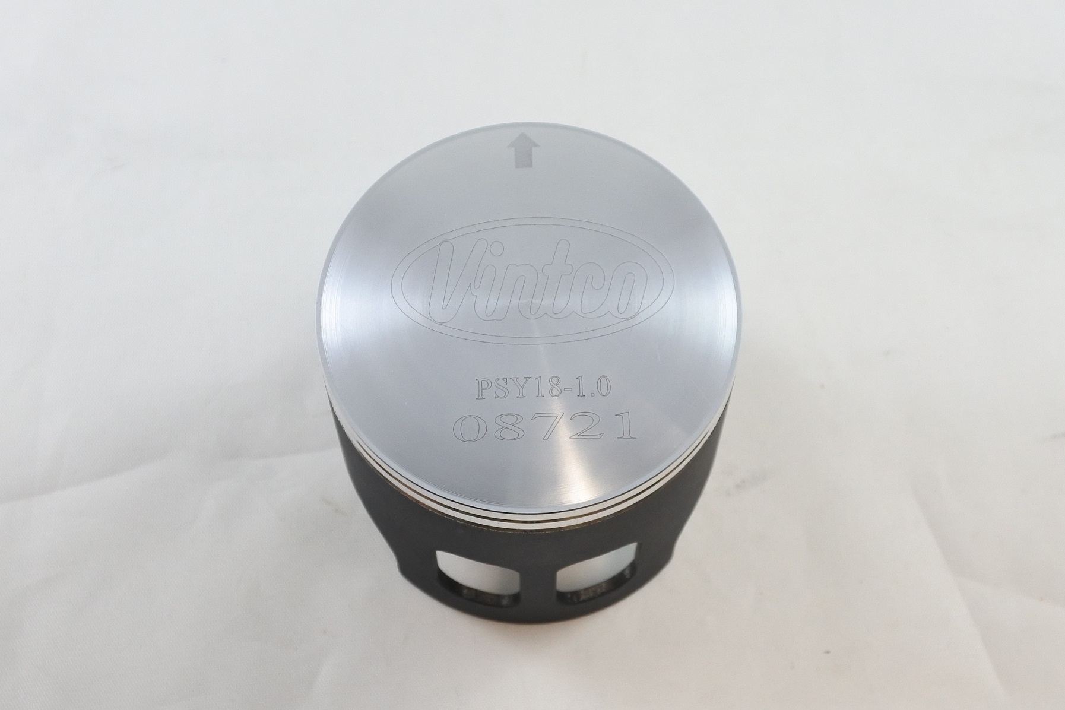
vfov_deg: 36.9
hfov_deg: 53.1
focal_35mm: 36
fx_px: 1065
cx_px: 532
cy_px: 355
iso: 400
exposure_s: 1/125
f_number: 4
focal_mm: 13.4
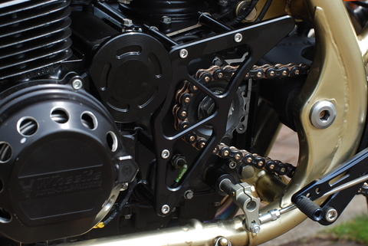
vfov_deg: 13.1
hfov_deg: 19.4
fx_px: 1074
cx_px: 184
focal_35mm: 105
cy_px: 123
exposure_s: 1/125
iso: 200
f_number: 9
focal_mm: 70
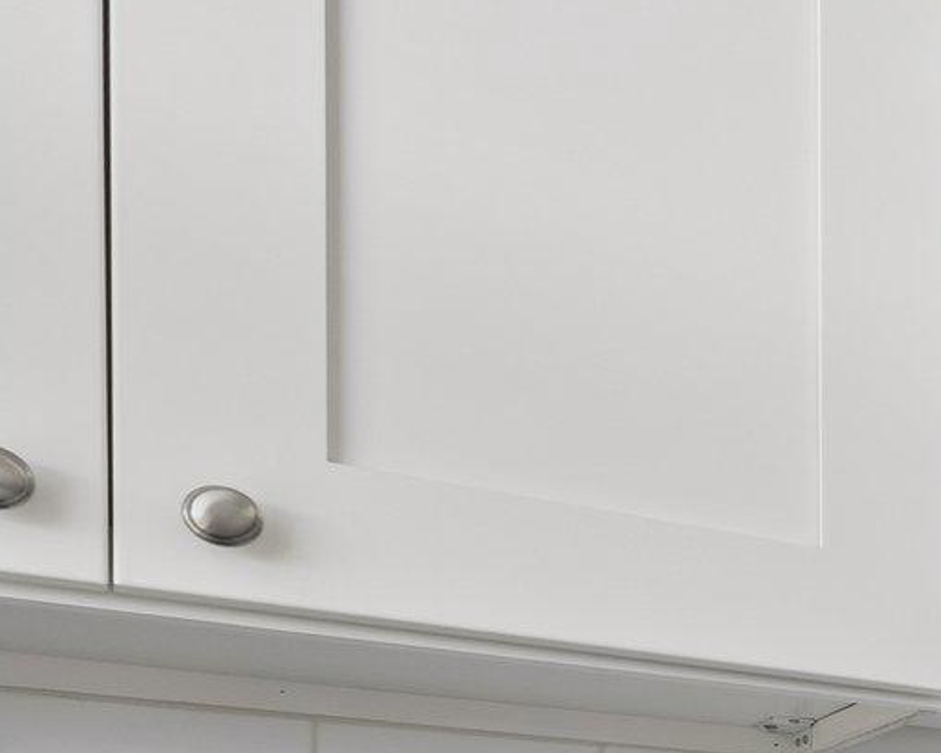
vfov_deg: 23.2
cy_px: 1014
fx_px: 1588
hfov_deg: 19.8
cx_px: 1828
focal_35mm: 57
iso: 250
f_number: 8
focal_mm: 10
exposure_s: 1/15
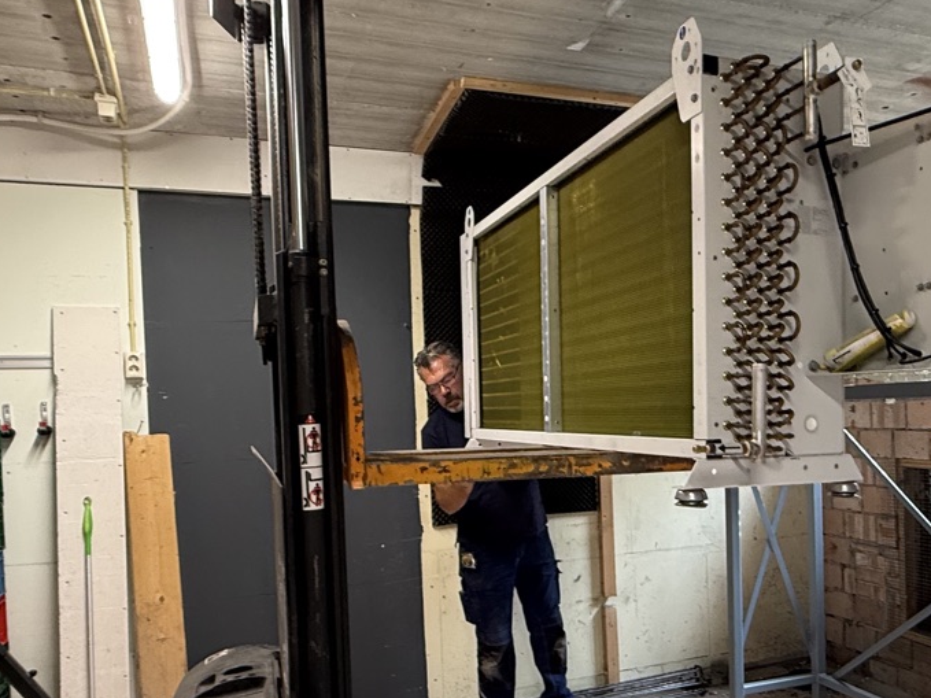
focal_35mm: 33
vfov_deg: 42.6
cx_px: 573
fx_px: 887
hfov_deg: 54.8
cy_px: 431
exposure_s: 1/50
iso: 200
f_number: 2.2
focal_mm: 2.22
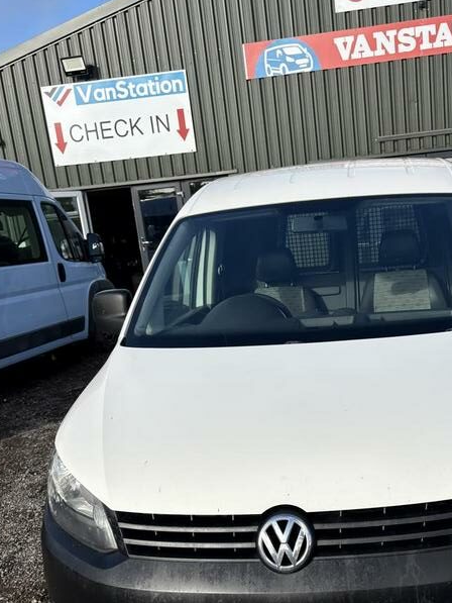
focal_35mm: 39
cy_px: 411
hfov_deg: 36.3
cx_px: 315
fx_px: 679
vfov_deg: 46.9
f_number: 1.6
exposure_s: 1/3125
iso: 50
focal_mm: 5.96
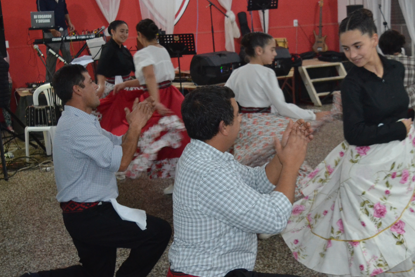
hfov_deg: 40.1
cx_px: 251
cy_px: 126
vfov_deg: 27.5
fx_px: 565
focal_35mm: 49
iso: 1800
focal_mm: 20
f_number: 3.5
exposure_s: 1/60
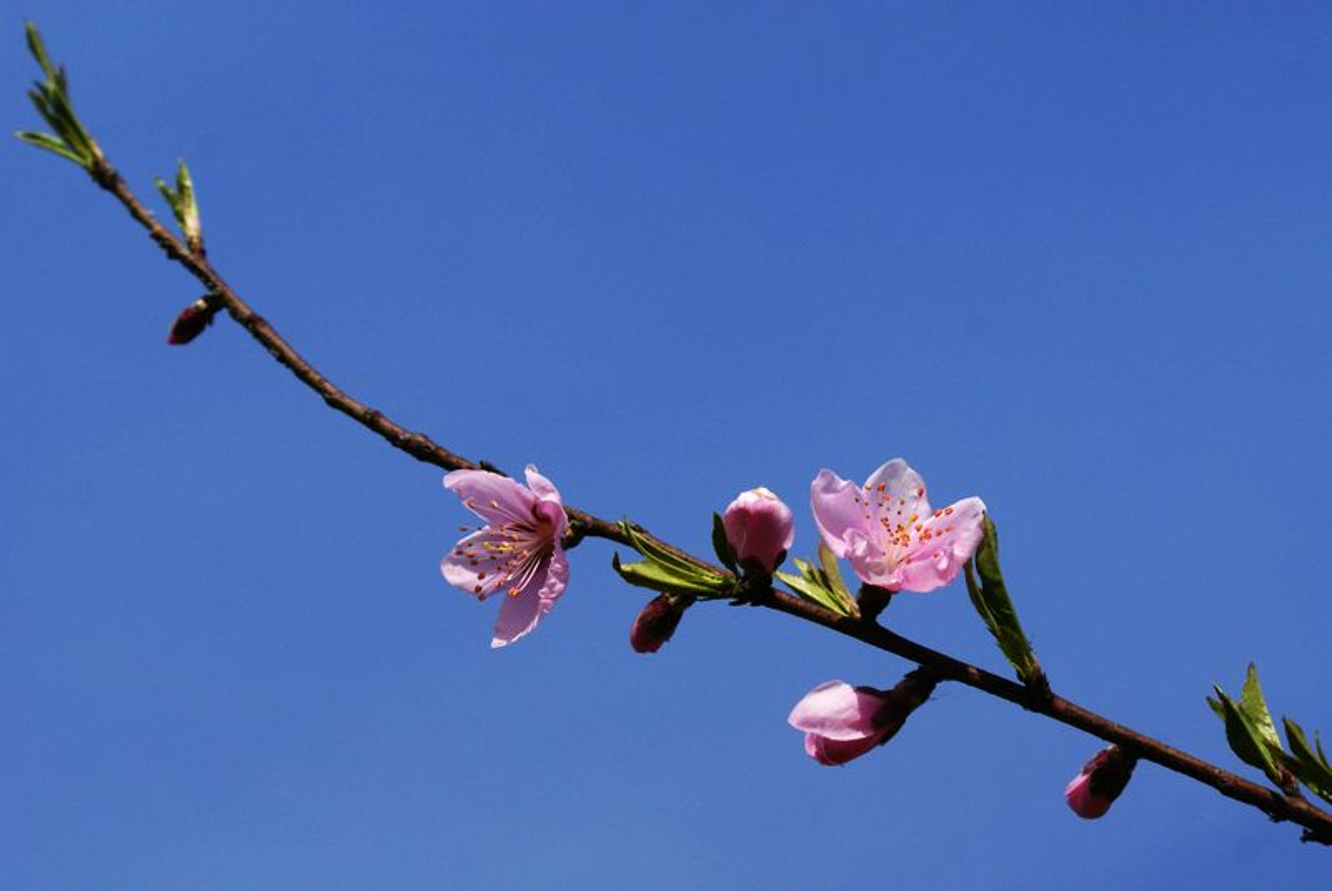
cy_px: 446
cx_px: 666
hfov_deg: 24.6
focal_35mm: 82
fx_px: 3055
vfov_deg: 16.6
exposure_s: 1/3200
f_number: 7.1
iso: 400
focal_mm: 55
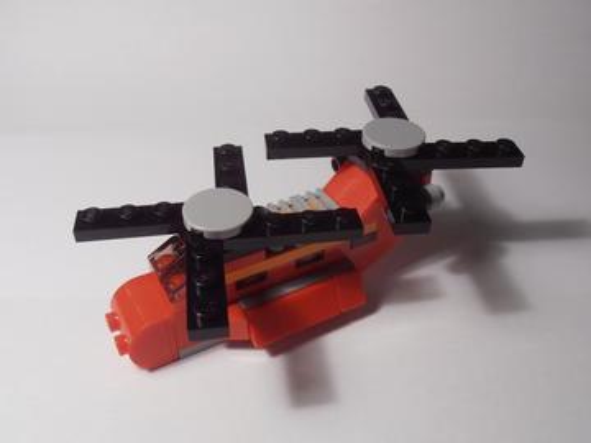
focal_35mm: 37
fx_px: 632
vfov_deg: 38.7
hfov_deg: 50.1
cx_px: 296
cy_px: 222
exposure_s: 1/40
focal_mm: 6.61
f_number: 3.9
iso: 125
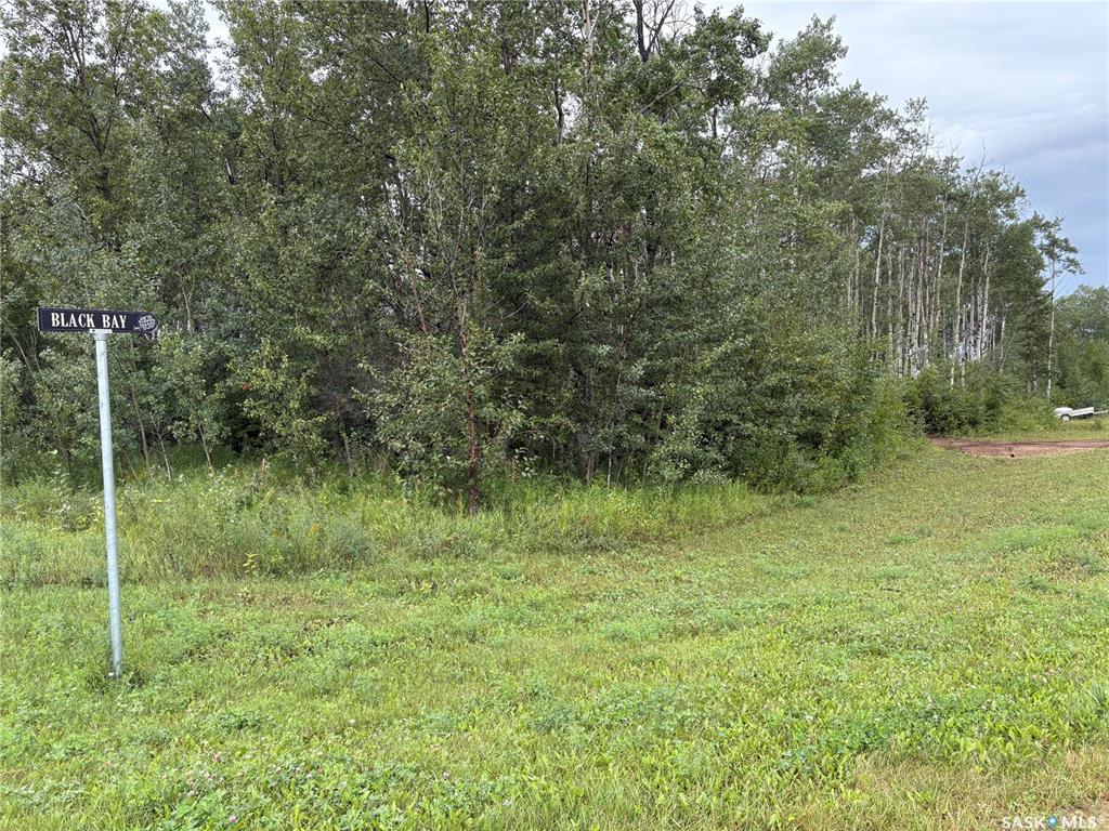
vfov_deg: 53.1
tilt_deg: -1.6
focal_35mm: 26
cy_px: 416
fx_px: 833
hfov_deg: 67.3
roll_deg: +1.1
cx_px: 554
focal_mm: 5.96
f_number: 1.6
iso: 64
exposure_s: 1/747
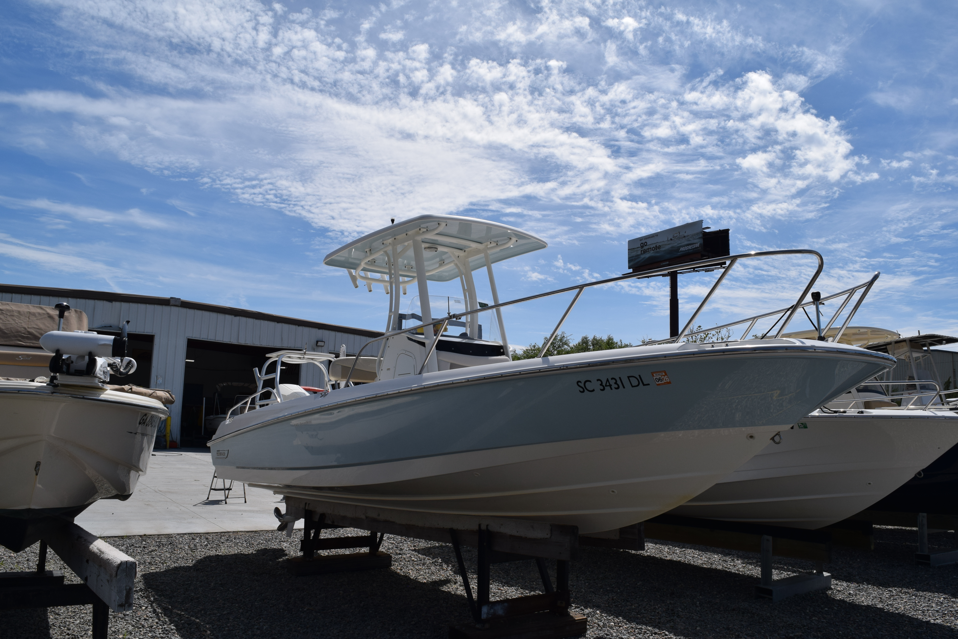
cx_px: 479
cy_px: 320
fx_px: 718
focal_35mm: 27
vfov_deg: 47.9
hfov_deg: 67.4
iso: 200
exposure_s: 1/640
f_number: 13
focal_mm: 18
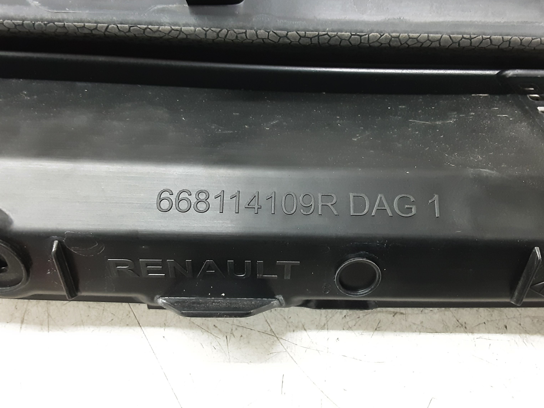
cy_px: 203
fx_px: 456
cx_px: 286
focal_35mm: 29
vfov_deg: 48.2
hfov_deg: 61.6
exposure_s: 1/25
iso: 320
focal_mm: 2.91
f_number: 1.9
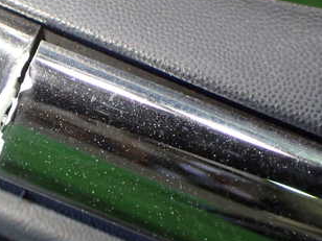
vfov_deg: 19.9
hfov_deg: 25.6
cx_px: 36
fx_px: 688
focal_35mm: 74
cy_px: 94
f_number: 2.7
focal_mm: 6.83
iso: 800
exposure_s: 1/125
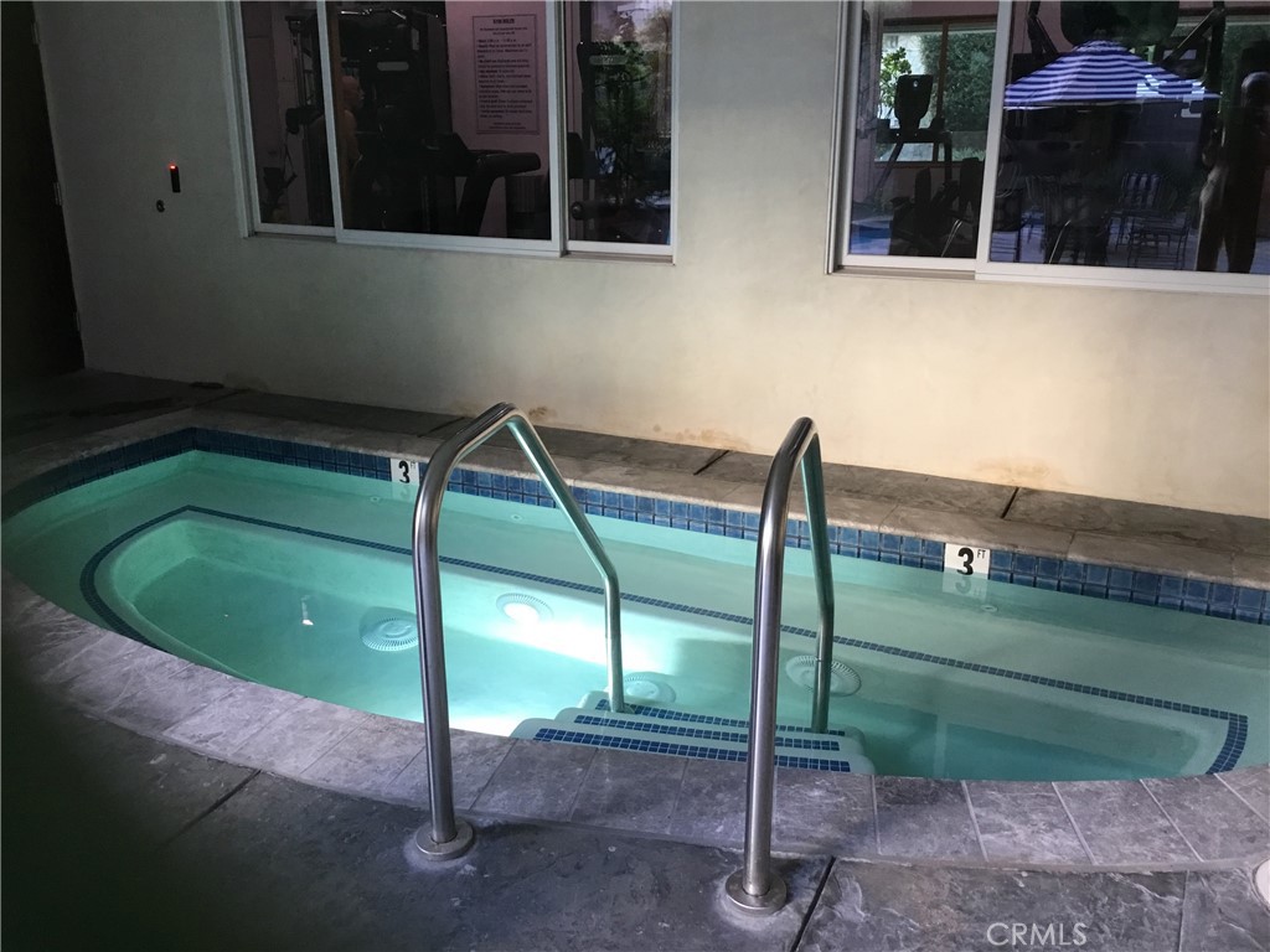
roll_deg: +0.7
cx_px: 635
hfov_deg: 58.4
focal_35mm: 31
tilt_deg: -17.5
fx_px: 1137
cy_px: 476
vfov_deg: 45.4
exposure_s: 1/30
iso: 80
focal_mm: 3.3
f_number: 2.4
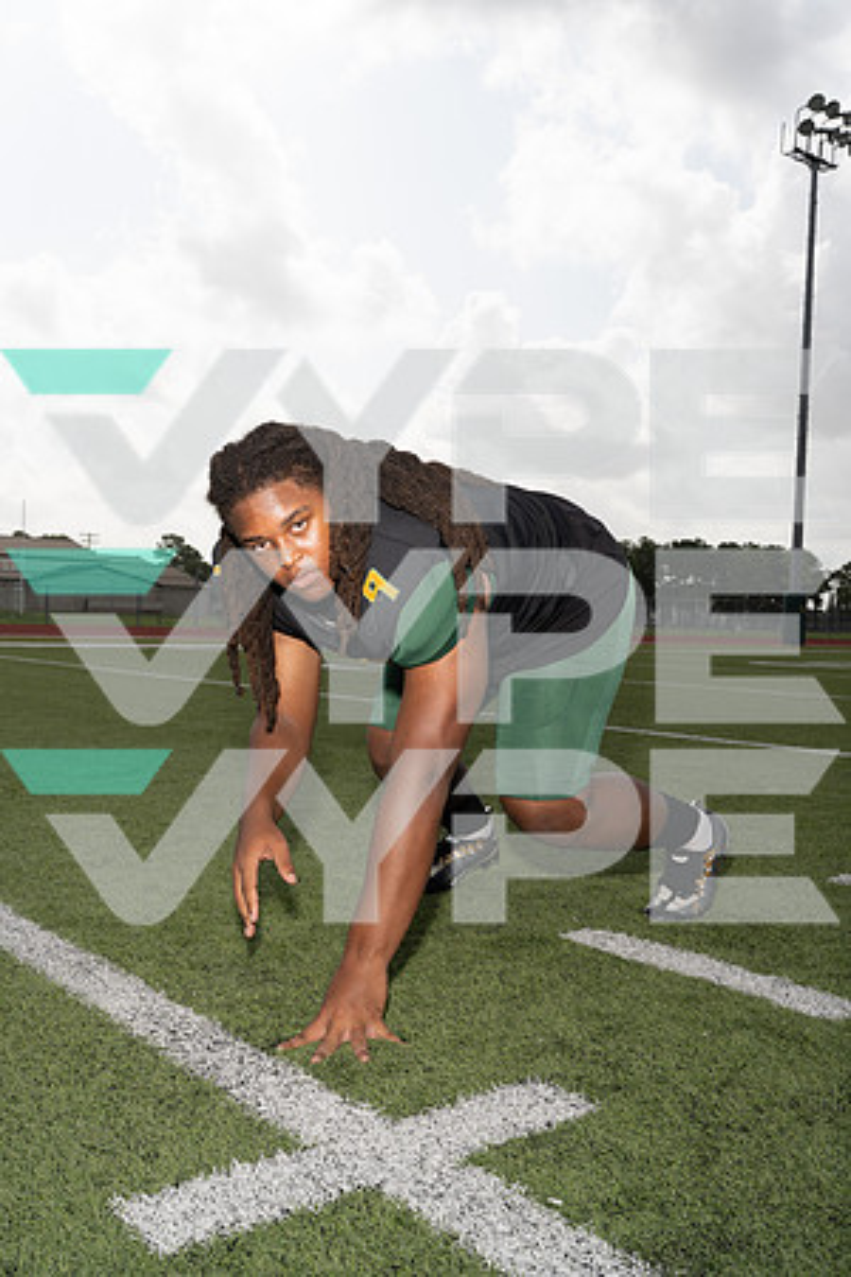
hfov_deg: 38.9
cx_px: 426
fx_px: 1205
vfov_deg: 55.8
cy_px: 638
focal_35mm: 34
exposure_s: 1/250
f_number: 11
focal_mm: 34
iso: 100
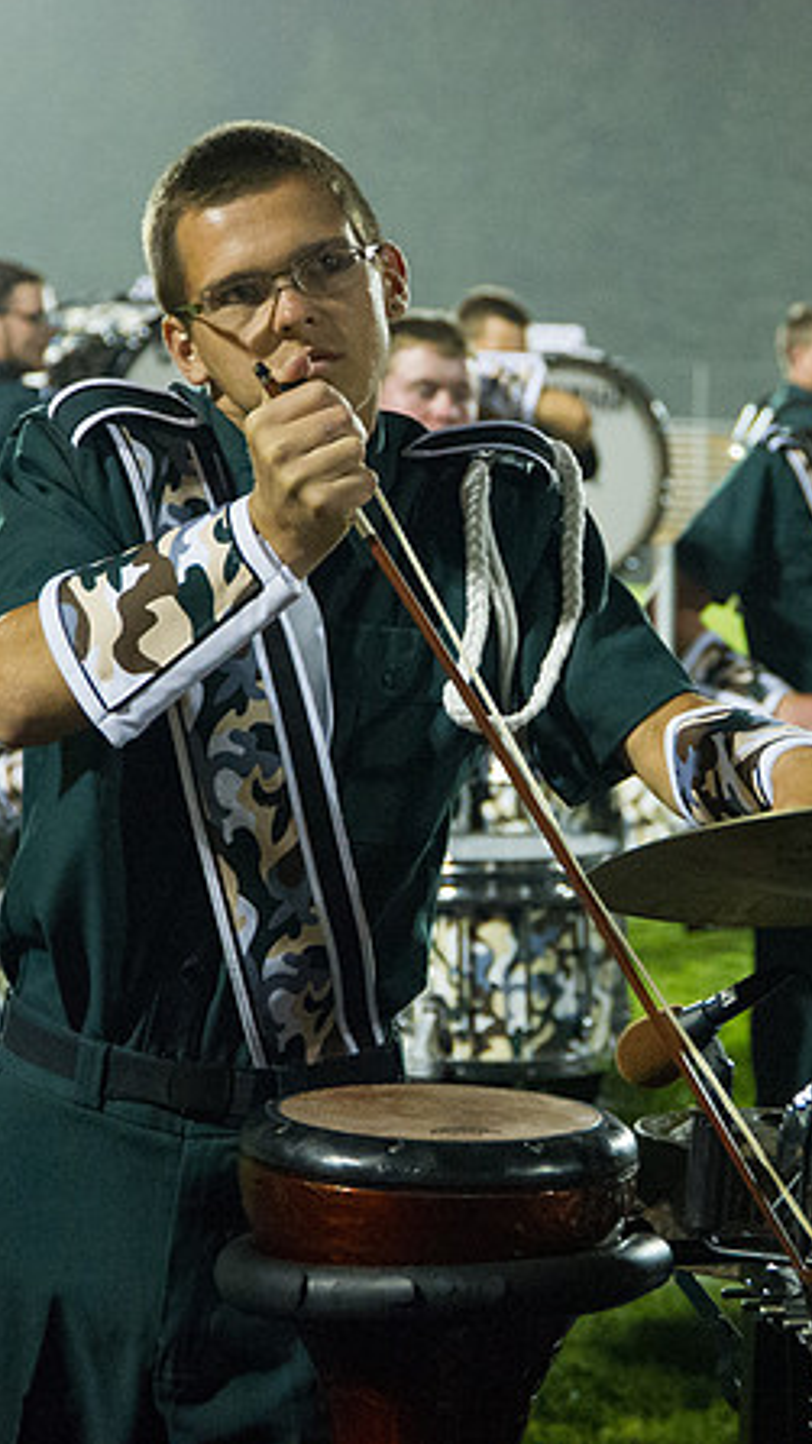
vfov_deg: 17.2
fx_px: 4783
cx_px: 507
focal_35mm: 125
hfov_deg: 9.7
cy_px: 714
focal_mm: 78
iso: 10000
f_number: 5.3
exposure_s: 1/160
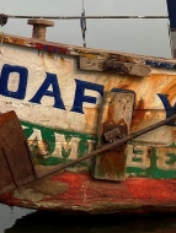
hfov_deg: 17.5
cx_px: -14
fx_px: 555
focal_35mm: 82
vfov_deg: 21.5
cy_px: -71
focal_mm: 4.25
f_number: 1.8
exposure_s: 1/3135
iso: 32
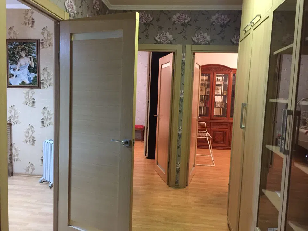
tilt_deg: -4.5
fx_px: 258
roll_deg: -2.4
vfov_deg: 48.2
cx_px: 154
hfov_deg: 61.7
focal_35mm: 29
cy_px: 116
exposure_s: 1/8
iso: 160
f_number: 2.2
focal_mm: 4.15
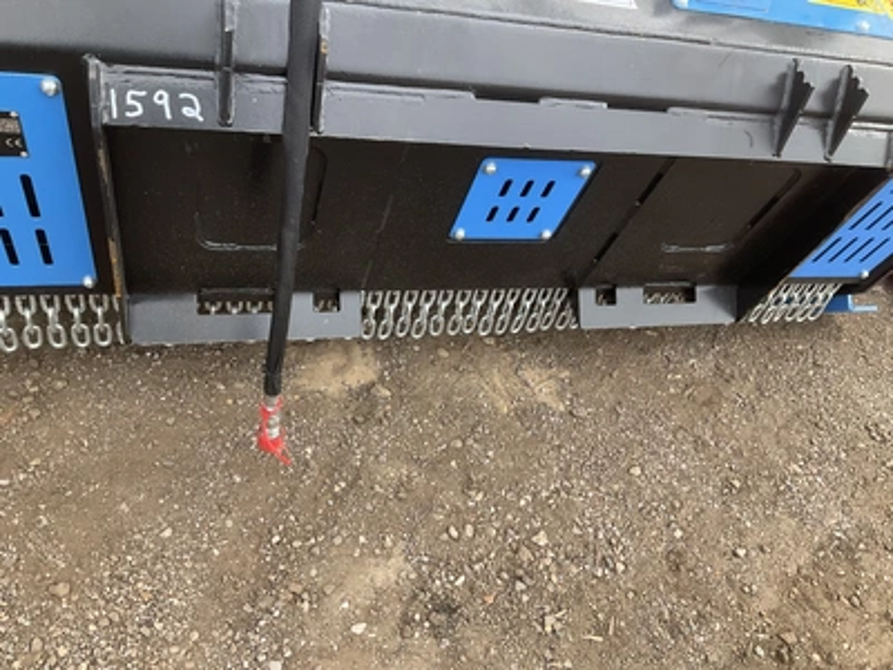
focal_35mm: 29
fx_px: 748
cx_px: 446
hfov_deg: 61.7
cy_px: 335
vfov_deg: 48.2
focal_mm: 3
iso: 25
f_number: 1.8
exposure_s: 1/335
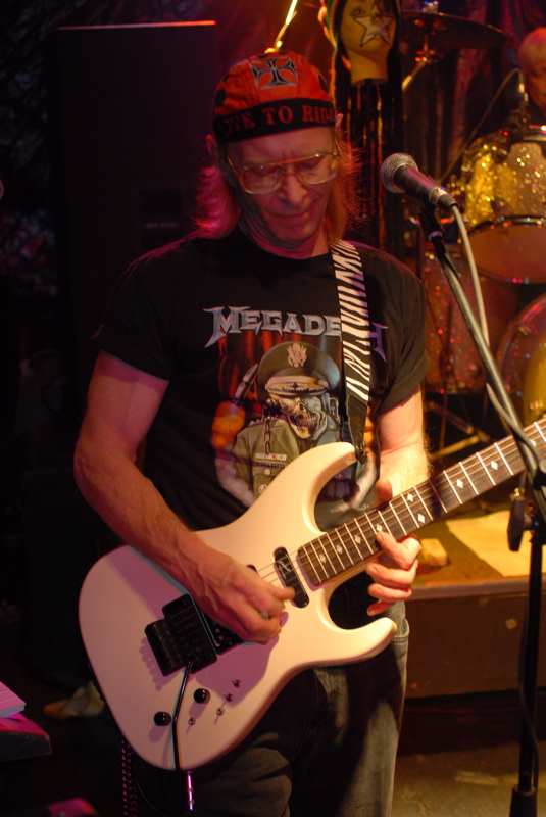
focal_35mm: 52
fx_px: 1192
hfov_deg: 25.8
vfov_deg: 37.8
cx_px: 273
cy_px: 408
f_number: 2.8
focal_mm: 35
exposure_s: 1/45
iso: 400
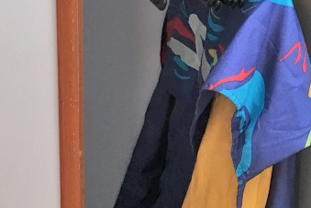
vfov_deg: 15.0
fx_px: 786
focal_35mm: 91
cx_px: 208
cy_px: 109
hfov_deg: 22.3
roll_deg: -3.6
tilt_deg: -23.5
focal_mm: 4.15
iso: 50
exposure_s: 1/33
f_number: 2.2
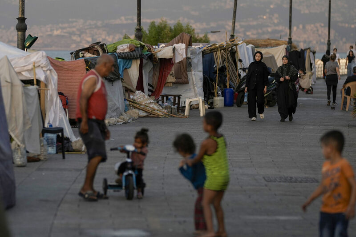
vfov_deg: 9.6
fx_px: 1414
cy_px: 118
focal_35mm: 143
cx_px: 178
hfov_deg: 14.4
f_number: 3.2
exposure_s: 1/640
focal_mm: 143
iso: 250
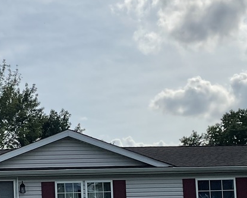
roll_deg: +1.0
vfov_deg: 15.5
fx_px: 717
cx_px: 49
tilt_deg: +4.0
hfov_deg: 19.4
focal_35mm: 98
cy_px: 190
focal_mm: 3
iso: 16
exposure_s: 1/4065
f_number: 1.8
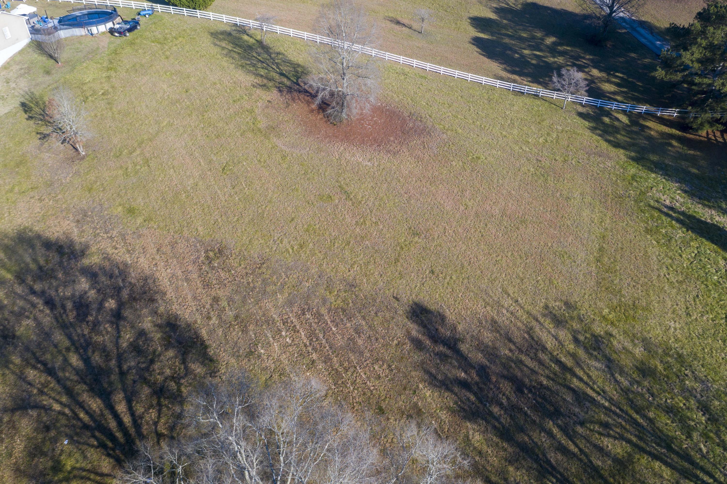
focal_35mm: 28
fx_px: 565
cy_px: 242
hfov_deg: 65.5
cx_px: 364
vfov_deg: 46.4
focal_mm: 10.26
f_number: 3.2
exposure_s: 1/240
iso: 100
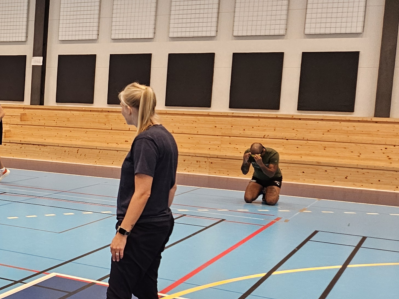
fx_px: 726
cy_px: 160
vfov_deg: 23.3
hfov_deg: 26.4
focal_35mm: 63
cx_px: -109
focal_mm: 5.4
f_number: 1.8
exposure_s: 1/100
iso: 200
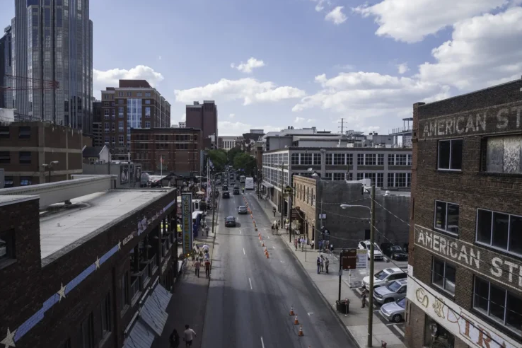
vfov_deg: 51.3
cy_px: 180
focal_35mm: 25
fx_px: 362
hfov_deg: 71.5
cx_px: 258
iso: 3200
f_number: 11
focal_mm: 24
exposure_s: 1/3200
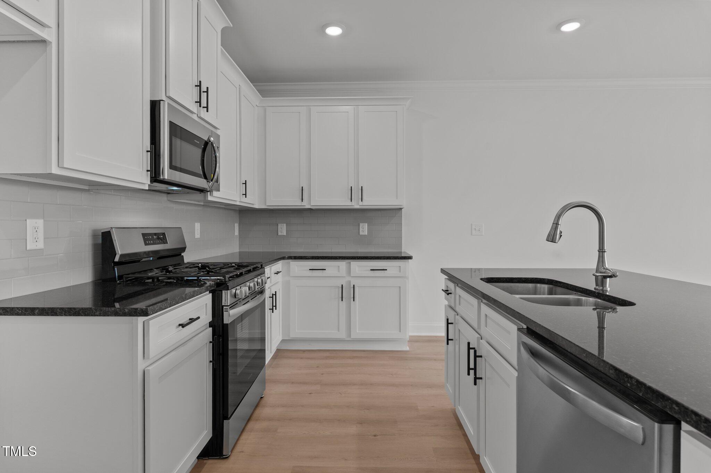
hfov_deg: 87.0
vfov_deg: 64.5
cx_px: 356
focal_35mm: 19
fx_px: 375
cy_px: 236
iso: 400
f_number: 6.3
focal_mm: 19
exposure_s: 1/20
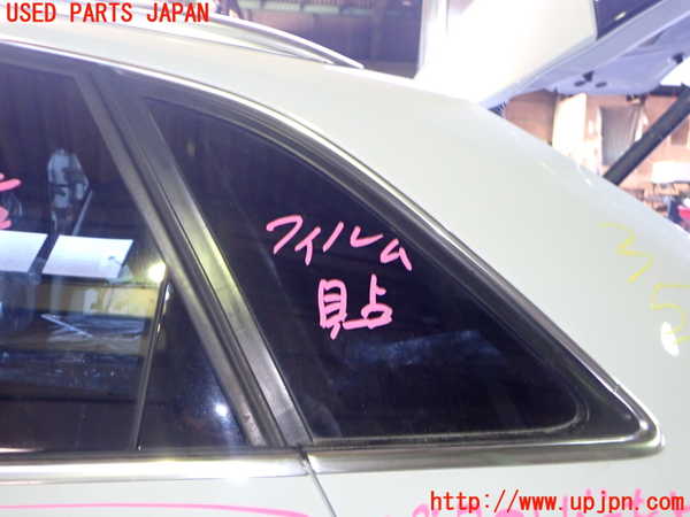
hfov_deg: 60.0
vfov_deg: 46.8
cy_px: 258
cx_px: 345
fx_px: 598
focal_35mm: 30
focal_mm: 5.4
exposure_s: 1/30
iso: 640
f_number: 2.3
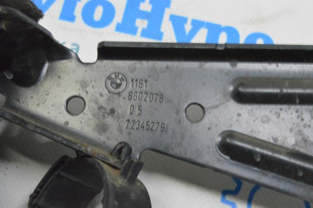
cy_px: 104
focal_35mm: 72
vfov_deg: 18.9
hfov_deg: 28.1
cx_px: 156
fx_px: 625
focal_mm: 48
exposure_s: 1/15
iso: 6400
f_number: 20
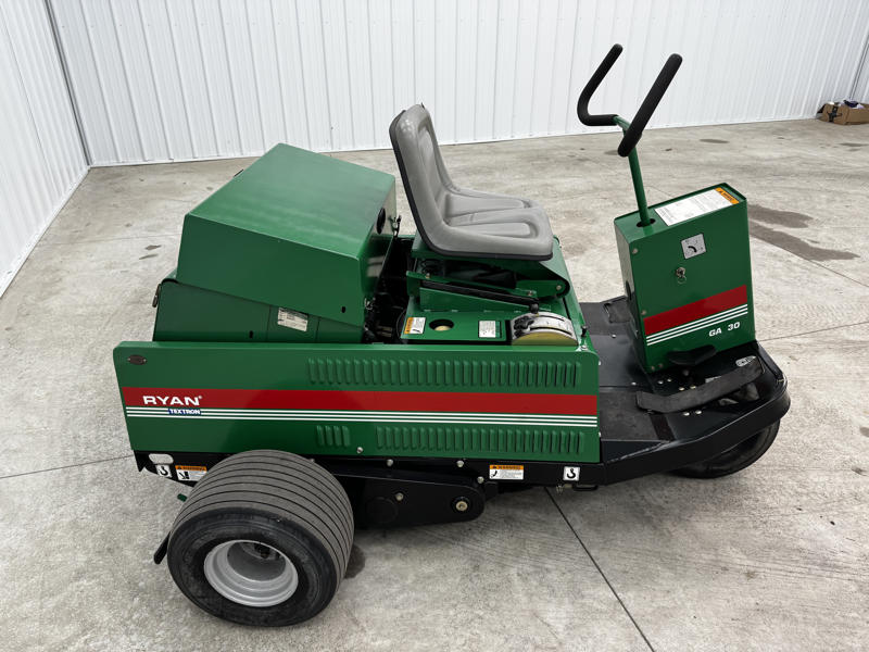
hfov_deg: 71.6
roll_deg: -0.1
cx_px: 434
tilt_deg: -29.0
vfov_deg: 56.8
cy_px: 326
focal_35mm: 24
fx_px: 602
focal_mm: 6.76
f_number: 1.78
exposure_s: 1/120
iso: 100
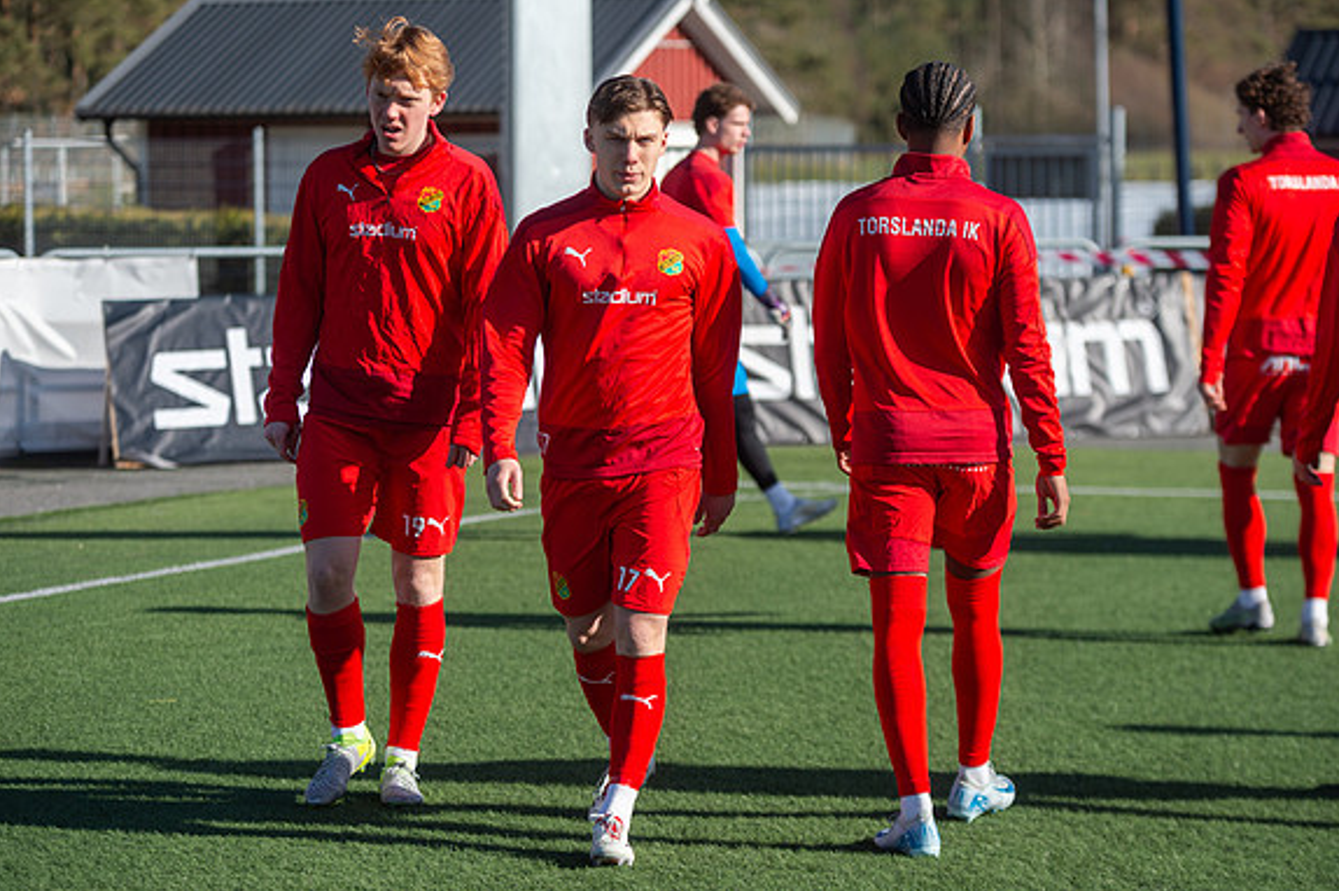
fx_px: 4386
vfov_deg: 11.6
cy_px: 443
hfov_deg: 17.4
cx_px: 672
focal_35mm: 118
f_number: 3.5
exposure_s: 1/1000
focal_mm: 112
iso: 100
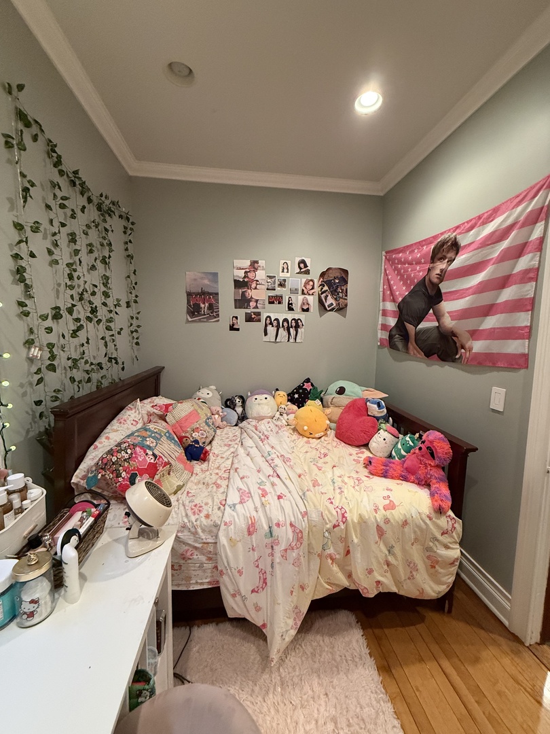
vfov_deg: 102.1
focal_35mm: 14
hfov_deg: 85.7
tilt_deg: -5.7
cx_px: 275
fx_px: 297
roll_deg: -0.7
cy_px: 367
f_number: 2.2
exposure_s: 1/60
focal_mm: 2.22
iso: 500
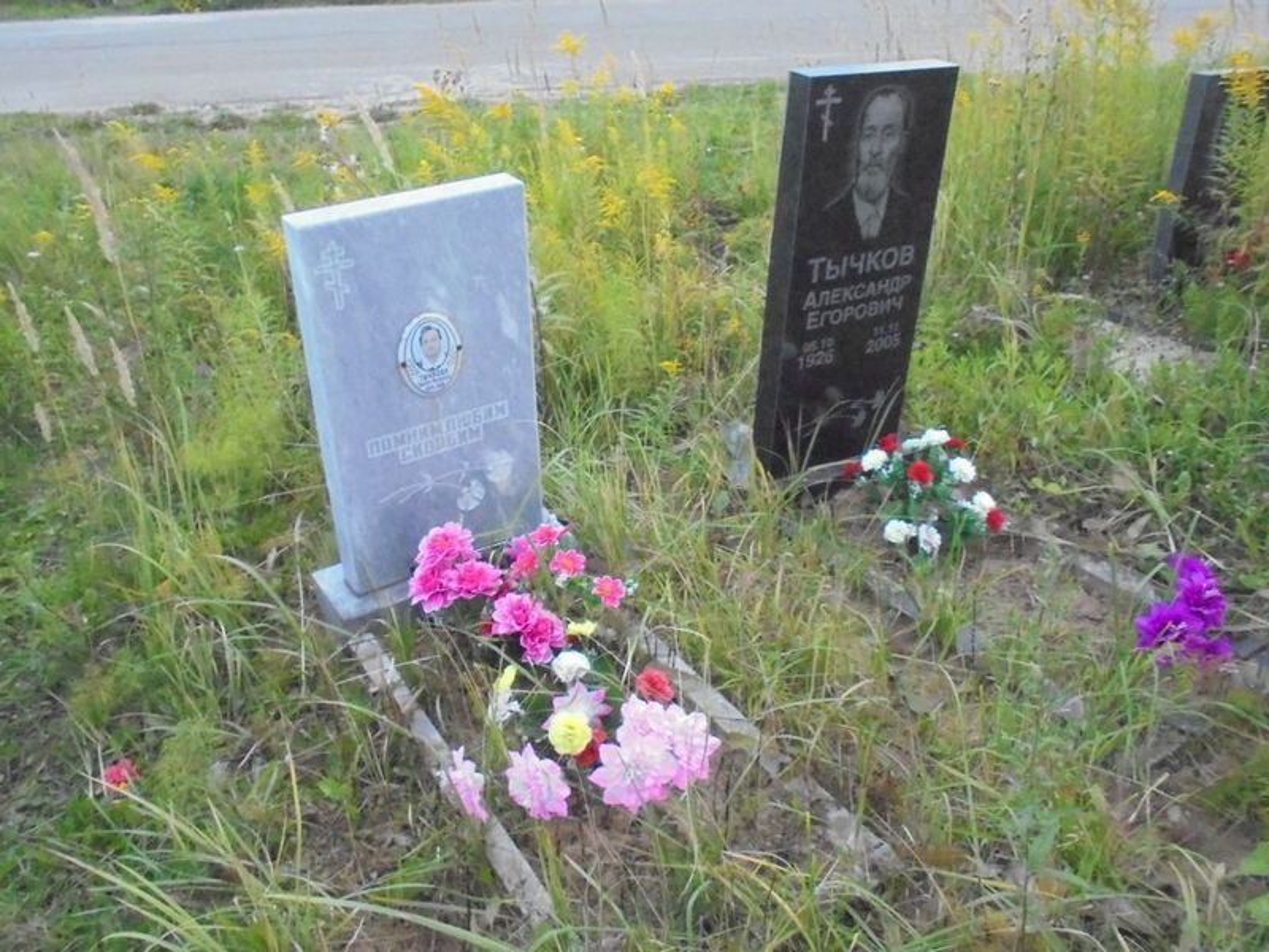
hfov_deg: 61.7
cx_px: 634
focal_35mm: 29
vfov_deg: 48.2
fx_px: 1063
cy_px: 476
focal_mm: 5.3
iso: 800
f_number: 3.7
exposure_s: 1/80
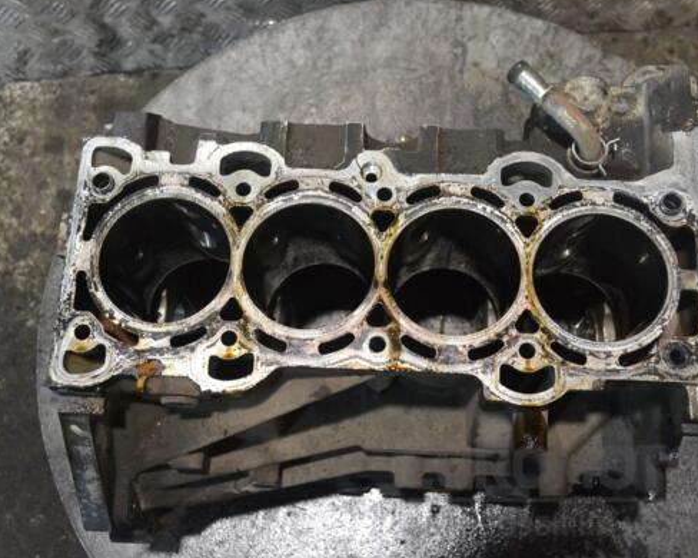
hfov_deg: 41.1
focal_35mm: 45
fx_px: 929
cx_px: 378
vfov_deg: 33.4
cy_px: 276
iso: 3200
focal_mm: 26
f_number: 5.6
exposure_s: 1/125
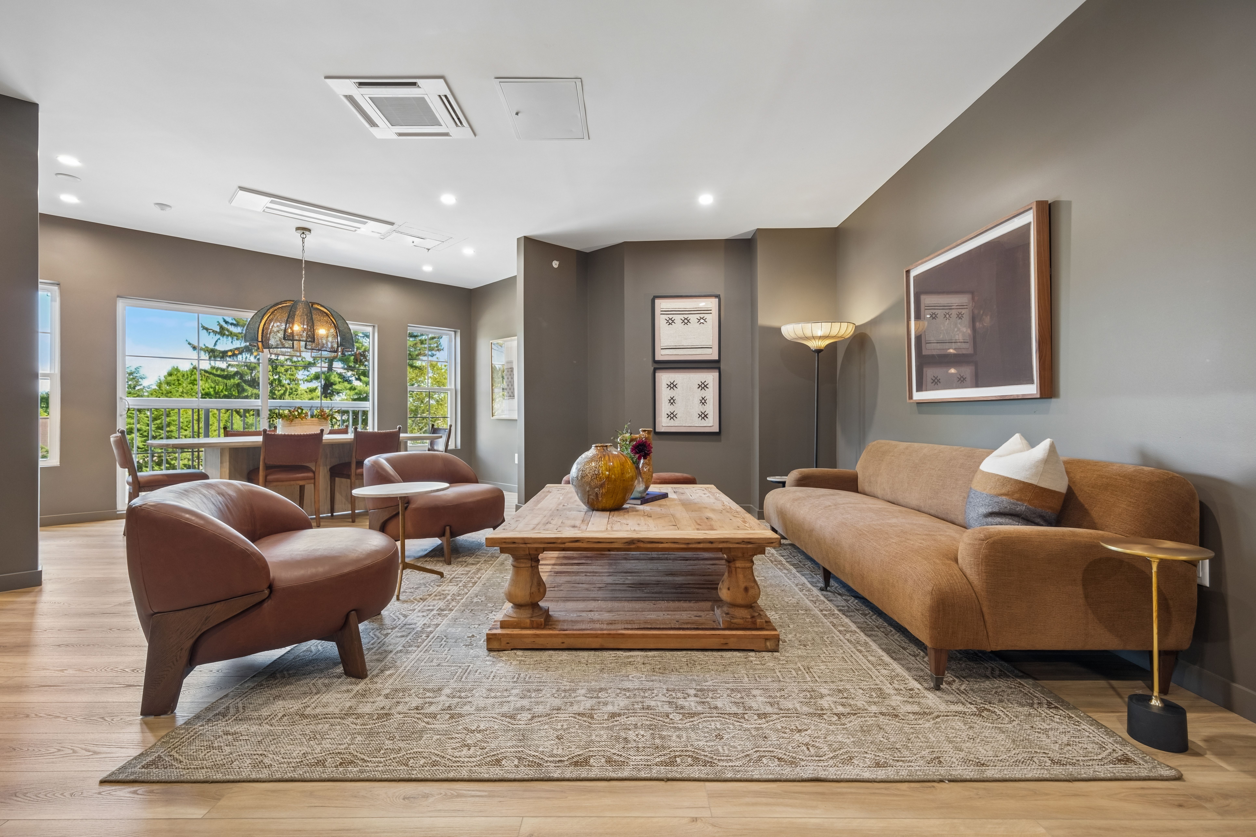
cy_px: 418
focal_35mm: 15
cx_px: 628
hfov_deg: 100.4
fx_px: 523
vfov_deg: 77.3
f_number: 4
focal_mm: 10.3
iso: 250
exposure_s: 1/10
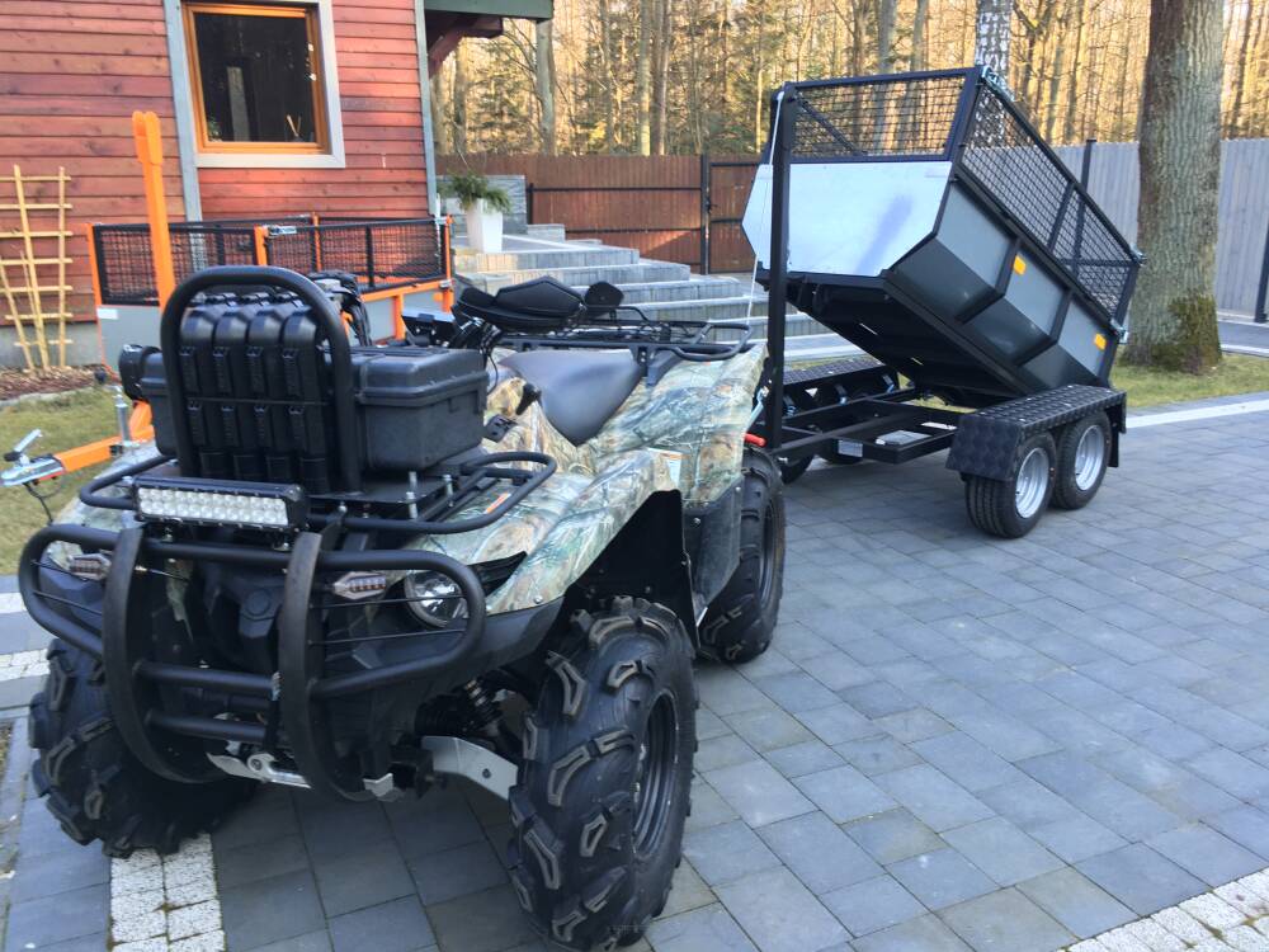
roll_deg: +1.4
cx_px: 634
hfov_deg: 61.7
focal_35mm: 29
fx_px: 1063
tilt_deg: -15.8
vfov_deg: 48.2
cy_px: 476
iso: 32
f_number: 2.2
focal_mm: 4.15
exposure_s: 1/50
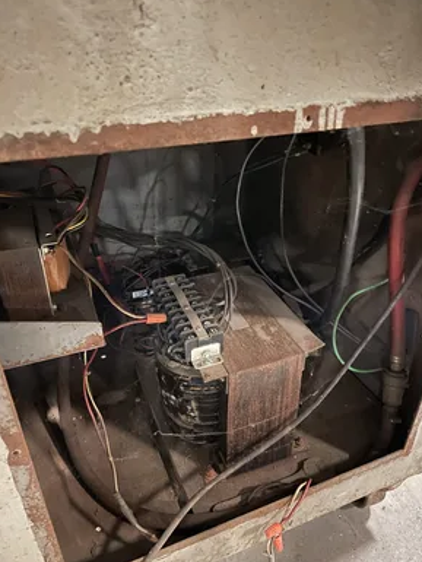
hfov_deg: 51.4
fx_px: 439
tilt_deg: -31.9
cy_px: 285
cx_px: 218
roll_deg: -1.4
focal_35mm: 27
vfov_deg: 65.3
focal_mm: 4.2
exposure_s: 1/15
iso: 1600
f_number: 1.6
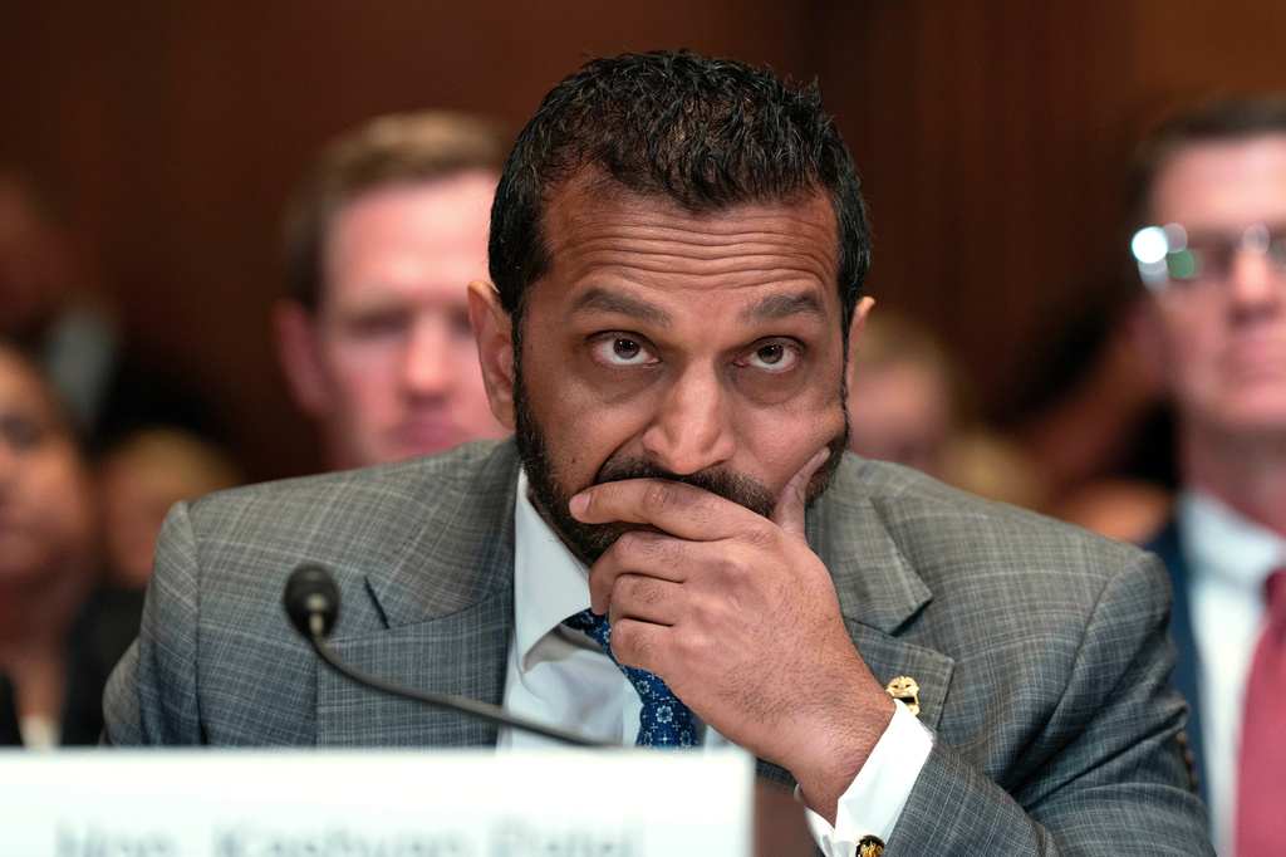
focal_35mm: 200
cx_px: 643
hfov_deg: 10.3
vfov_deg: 6.9
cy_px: 428
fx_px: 7142
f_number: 4
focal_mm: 200
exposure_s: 1/250
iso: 2500
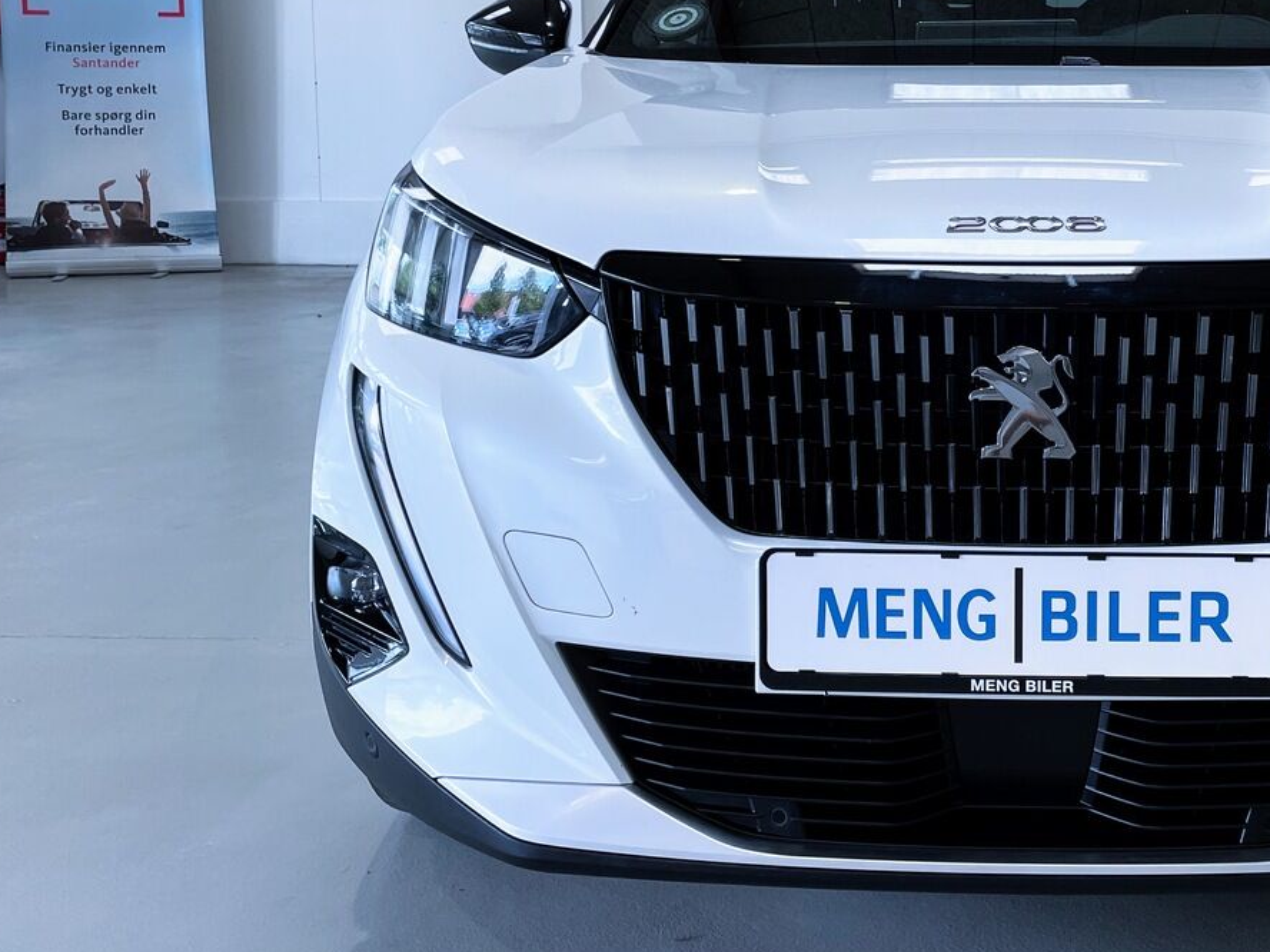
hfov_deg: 37.2
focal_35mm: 50
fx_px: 1834
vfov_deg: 28.7
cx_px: 970
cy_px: 239
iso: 40
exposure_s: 1/100
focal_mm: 4.2
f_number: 1.6
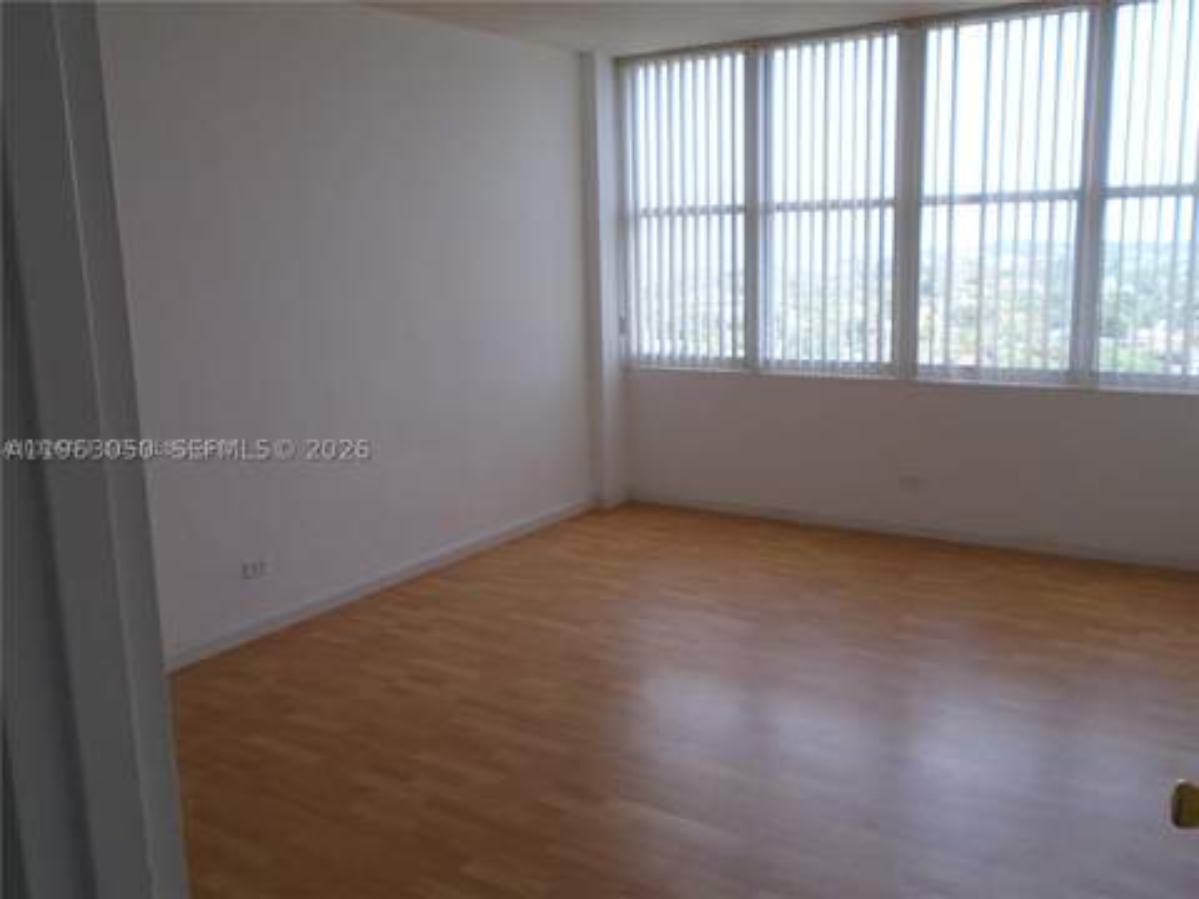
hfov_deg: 58.4
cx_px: 600
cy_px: 450
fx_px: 1074
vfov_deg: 45.4
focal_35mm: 31
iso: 200
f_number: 3.5
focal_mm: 5.5
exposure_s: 1/160
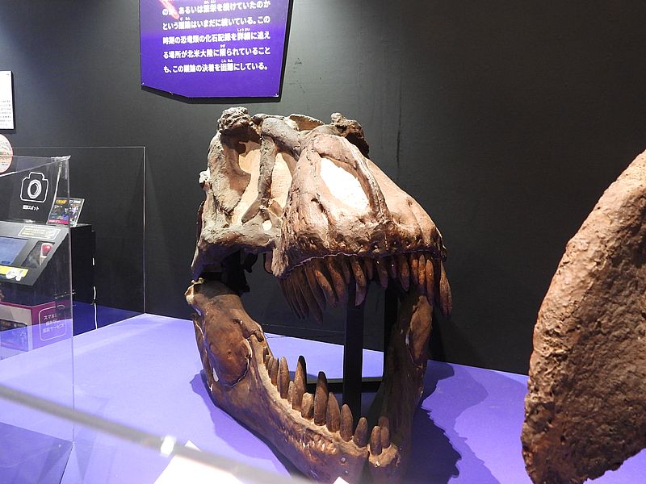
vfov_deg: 36.0
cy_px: 242
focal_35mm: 40
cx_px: 323
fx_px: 746
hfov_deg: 46.8
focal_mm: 7.1
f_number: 3.2
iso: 500
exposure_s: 1/8
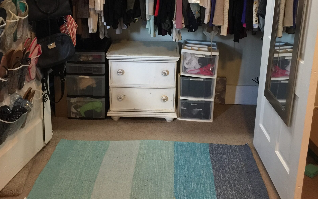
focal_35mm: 42
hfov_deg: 47.2
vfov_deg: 30.1
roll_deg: -1.2
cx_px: 161
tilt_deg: -15.0
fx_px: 364
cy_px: 54
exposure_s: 1/10
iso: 125
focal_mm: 4.15
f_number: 2.2
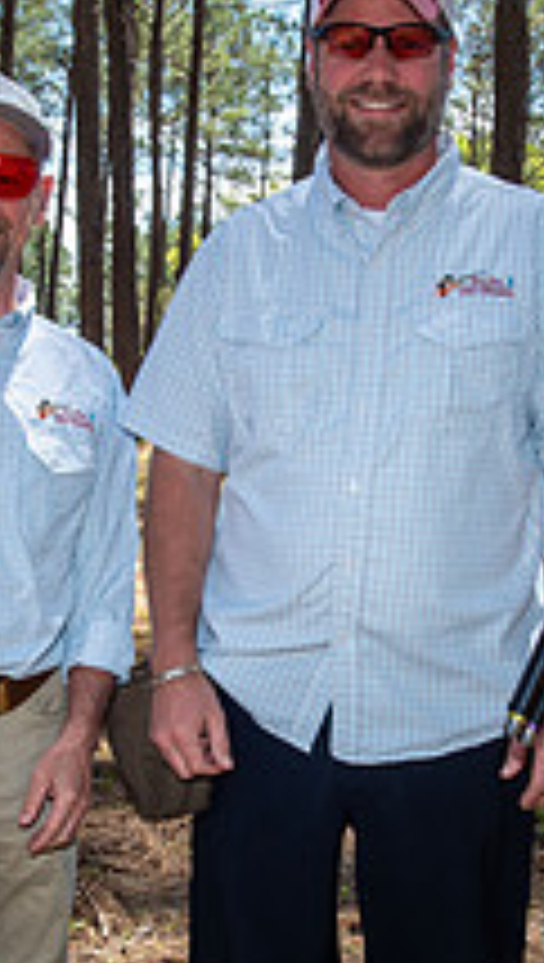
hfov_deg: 17.8
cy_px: 634
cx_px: 274
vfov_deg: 30.8
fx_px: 1737
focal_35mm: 68
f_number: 7.1
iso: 110
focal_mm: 24
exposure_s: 1/100
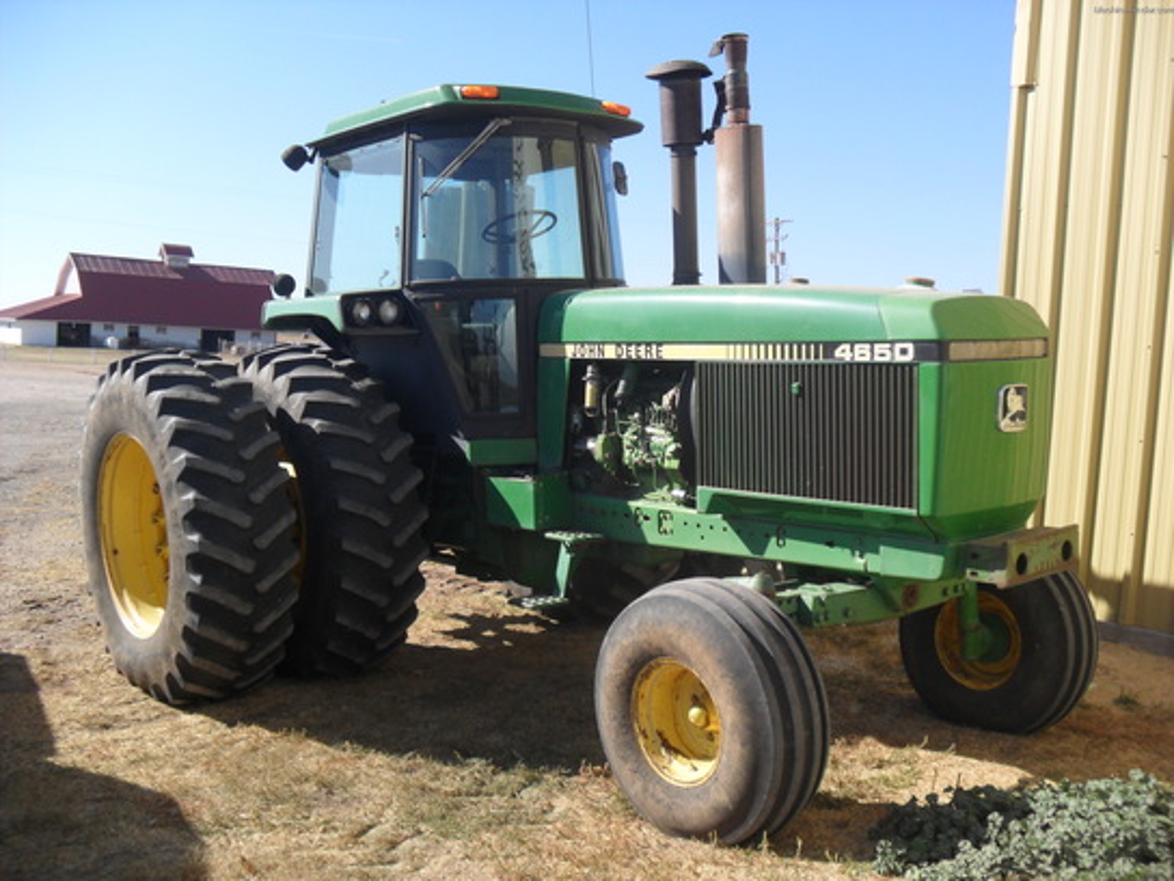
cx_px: 587
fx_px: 1187
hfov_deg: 52.6
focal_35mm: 35
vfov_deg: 40.7
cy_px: 440
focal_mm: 6.3
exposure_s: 1/125
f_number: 7.6
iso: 80
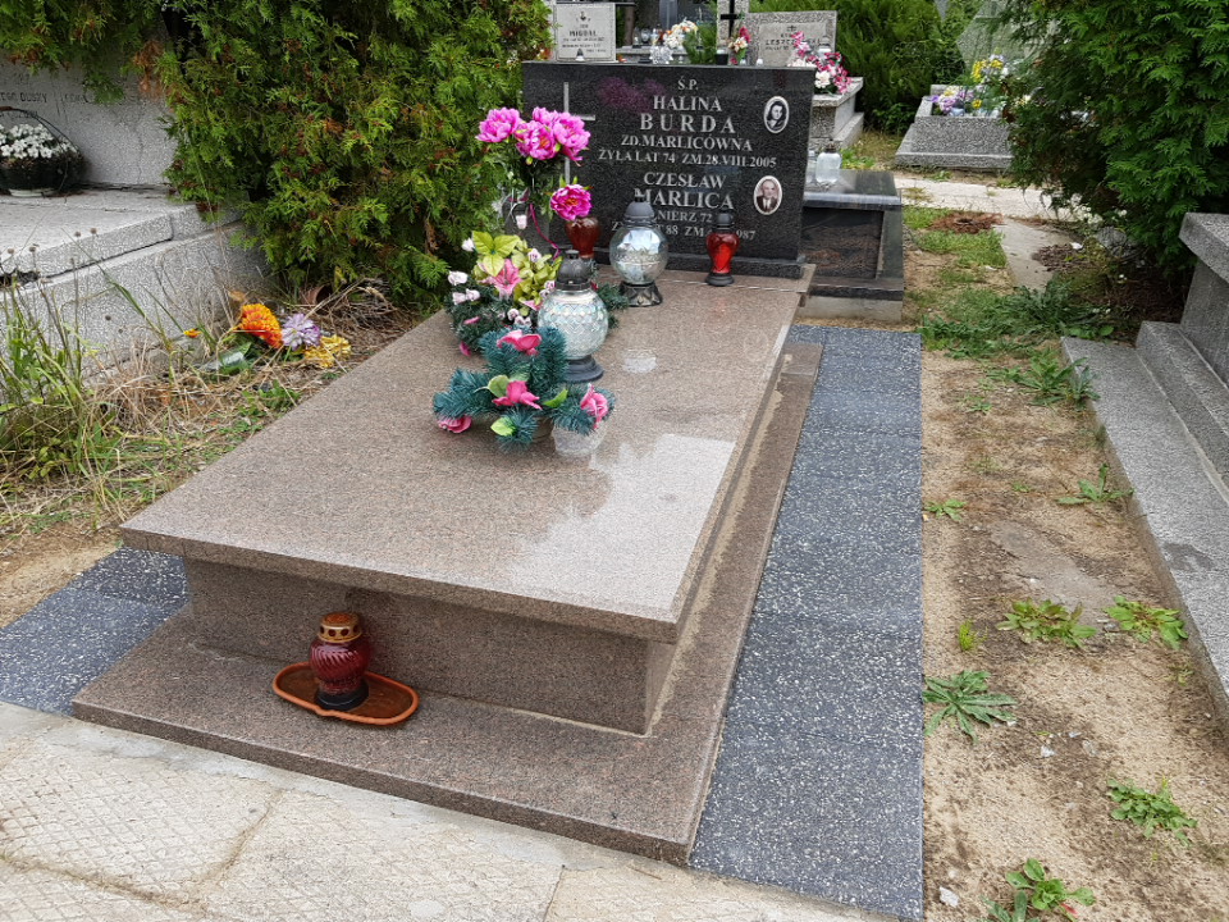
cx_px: 614
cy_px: 461
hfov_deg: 67.3
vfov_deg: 53.1
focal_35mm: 26
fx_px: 923
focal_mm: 4.2
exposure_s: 1/515
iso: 50
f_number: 1.7
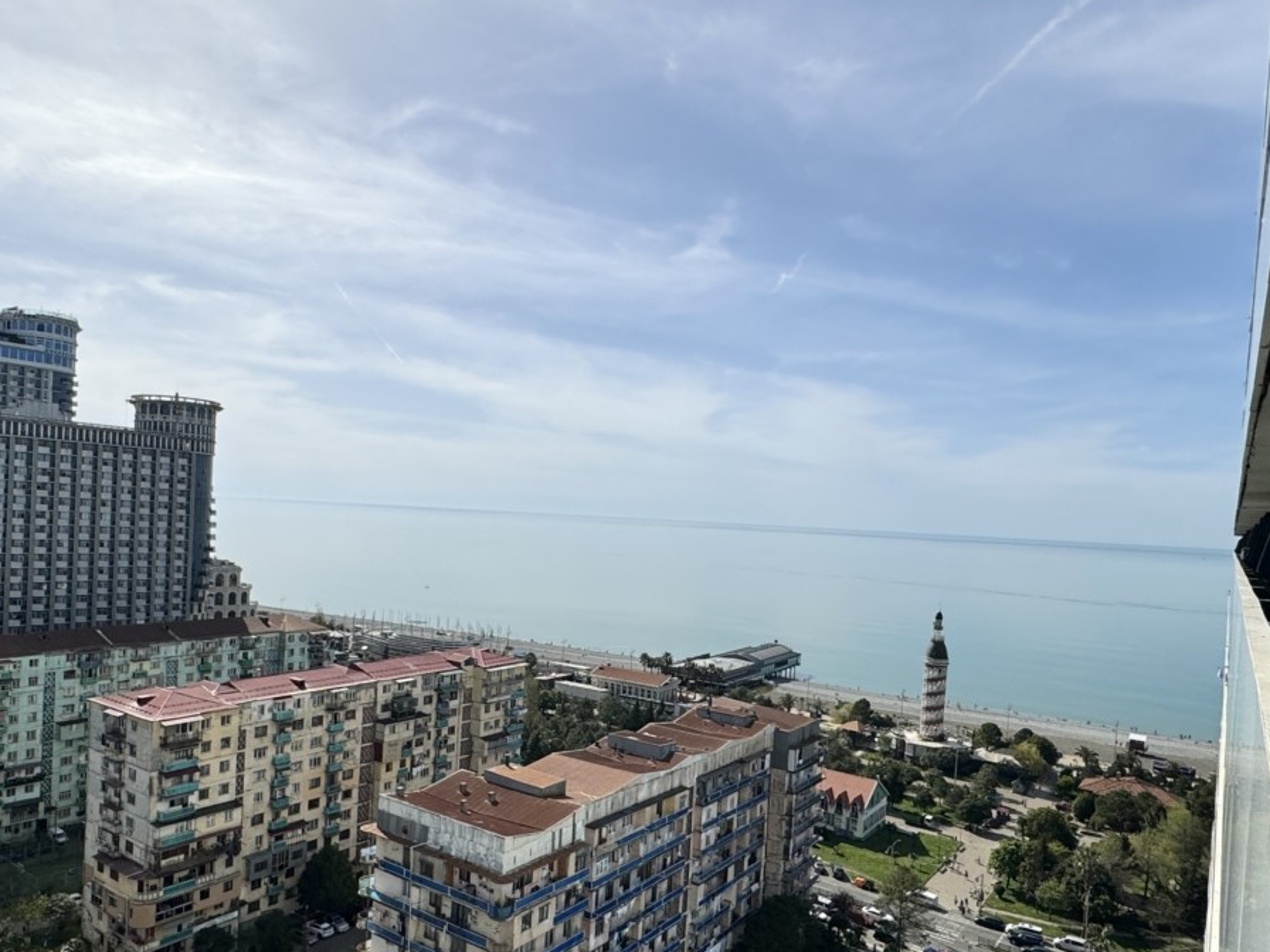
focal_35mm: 25
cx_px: 570
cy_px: 536
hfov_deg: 69.2
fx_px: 917
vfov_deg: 54.7
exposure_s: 1/4630
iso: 40
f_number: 2.2
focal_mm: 2.22
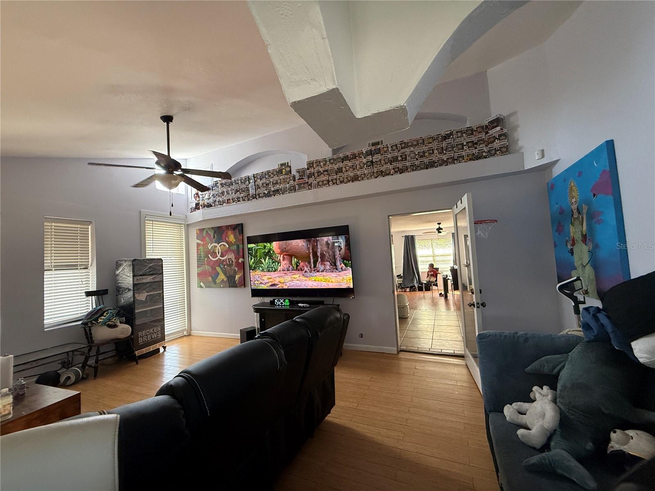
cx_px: 328
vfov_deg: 85.7
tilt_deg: +3.5
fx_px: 265
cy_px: 246
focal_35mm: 14
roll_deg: +3.0
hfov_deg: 102.1
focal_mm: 2.22
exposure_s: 1/92
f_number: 2.2
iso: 320
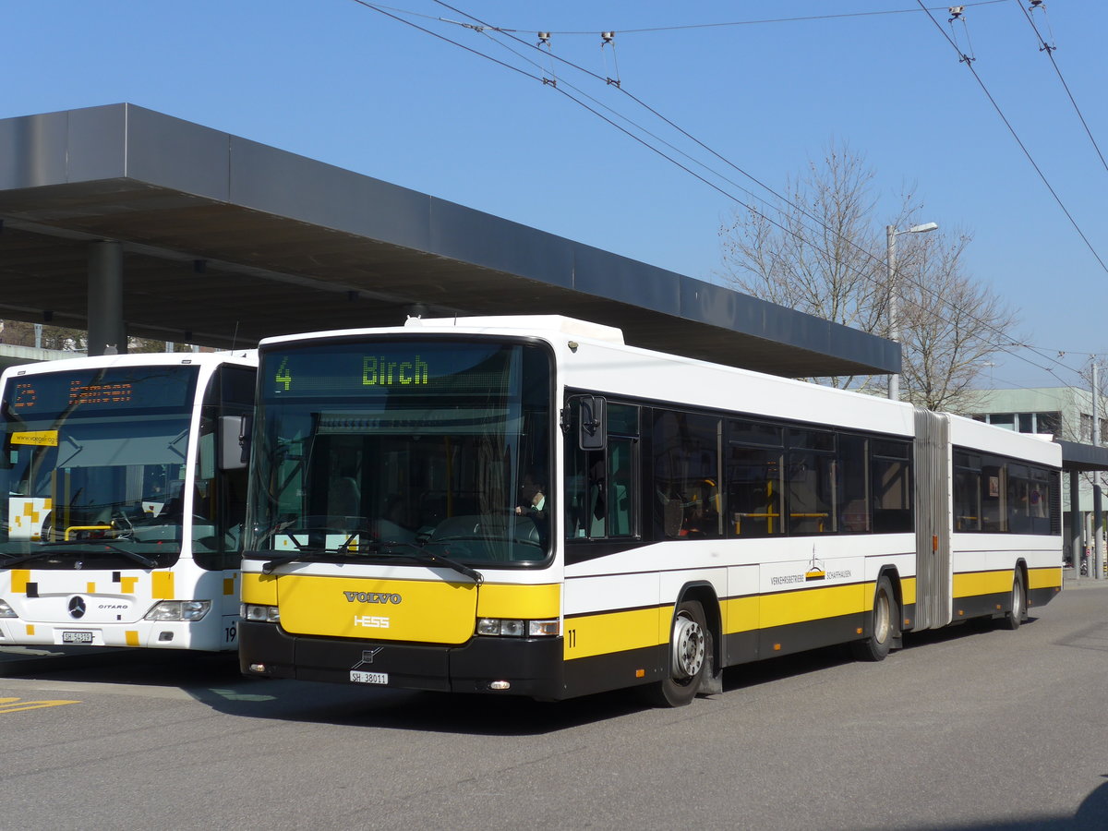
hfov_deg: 34.9
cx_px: 554
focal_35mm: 55
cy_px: 416
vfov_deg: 26.6
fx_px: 1760
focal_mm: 11.3
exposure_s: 1/1300
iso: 80
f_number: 3.4
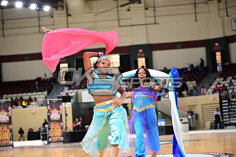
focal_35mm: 70
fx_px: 459
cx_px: 118
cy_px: 78
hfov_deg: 28.9
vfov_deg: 19.4
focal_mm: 70
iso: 6400
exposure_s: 1/1000
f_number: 3.2
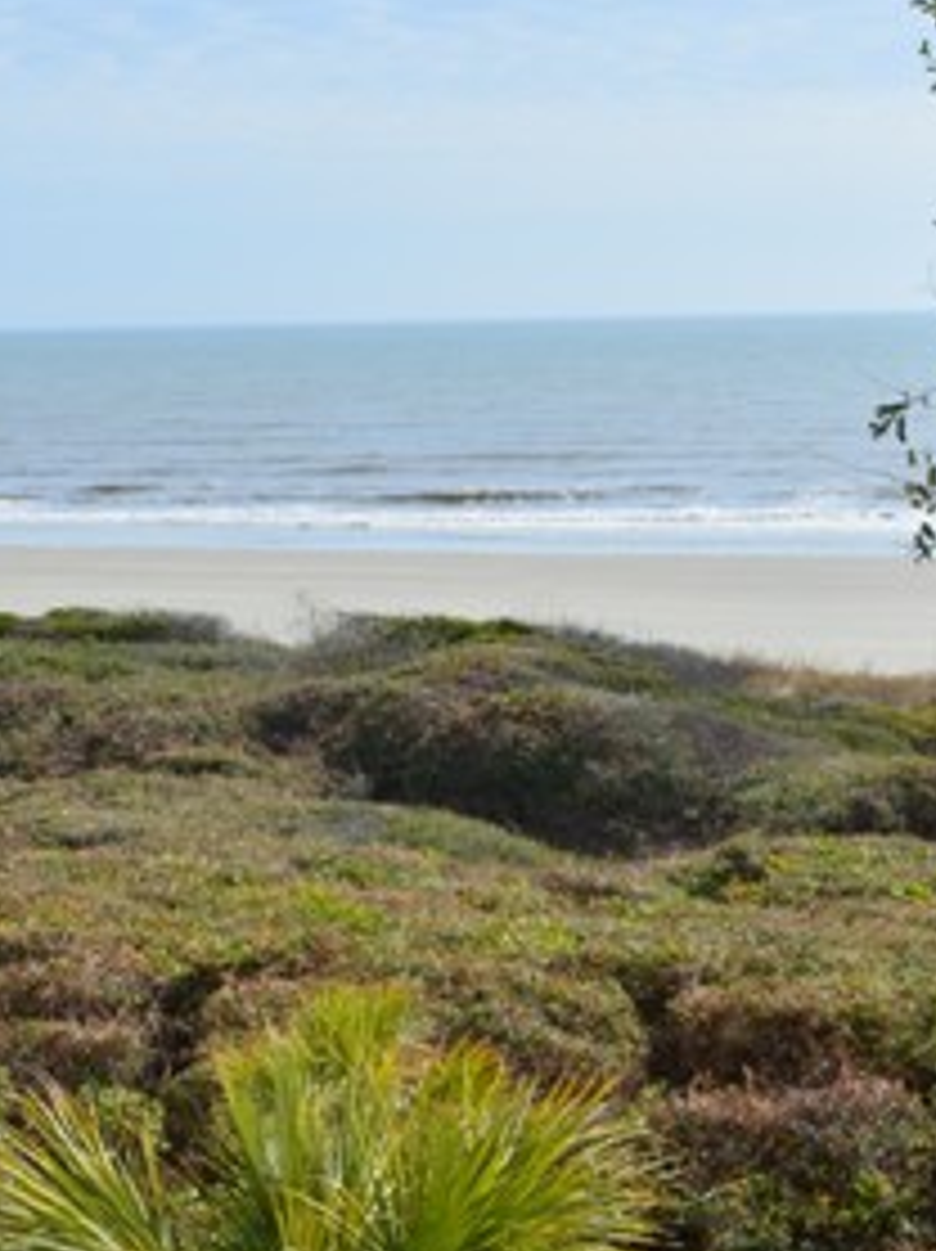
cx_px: 747
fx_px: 3470
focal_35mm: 96
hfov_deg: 15.3
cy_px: 432
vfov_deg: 20.4
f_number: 10
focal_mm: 29
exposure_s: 1/320
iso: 200
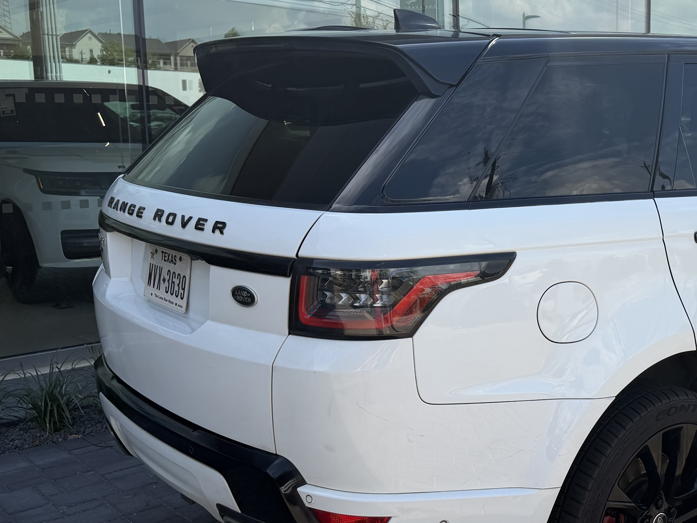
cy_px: 245
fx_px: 906
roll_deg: +1.5
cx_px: 613
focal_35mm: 45
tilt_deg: -6.7
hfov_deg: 39.4
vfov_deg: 32.2
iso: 80
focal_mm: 6.76
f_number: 1.78
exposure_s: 1/3584
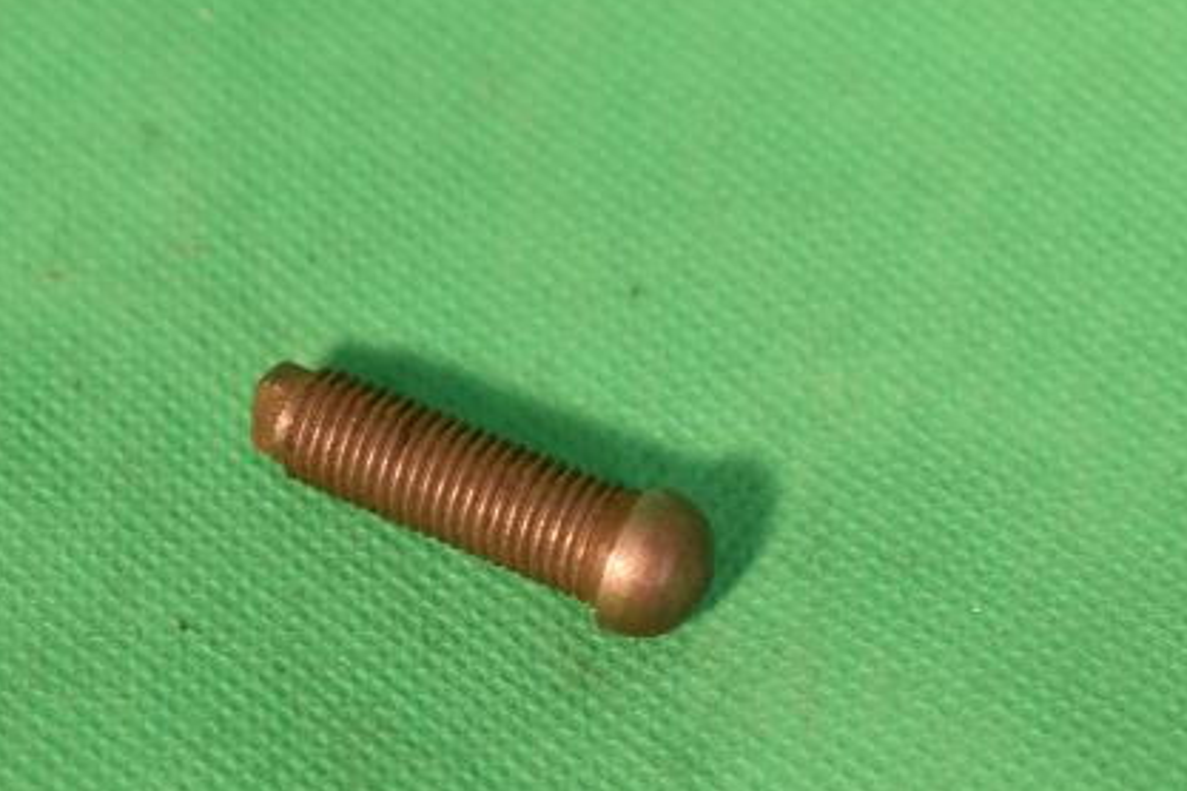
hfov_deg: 17.2
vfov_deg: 11.5
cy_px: 396
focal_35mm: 119
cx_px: 475
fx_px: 3914
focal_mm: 55
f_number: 6.3
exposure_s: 1/100
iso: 360
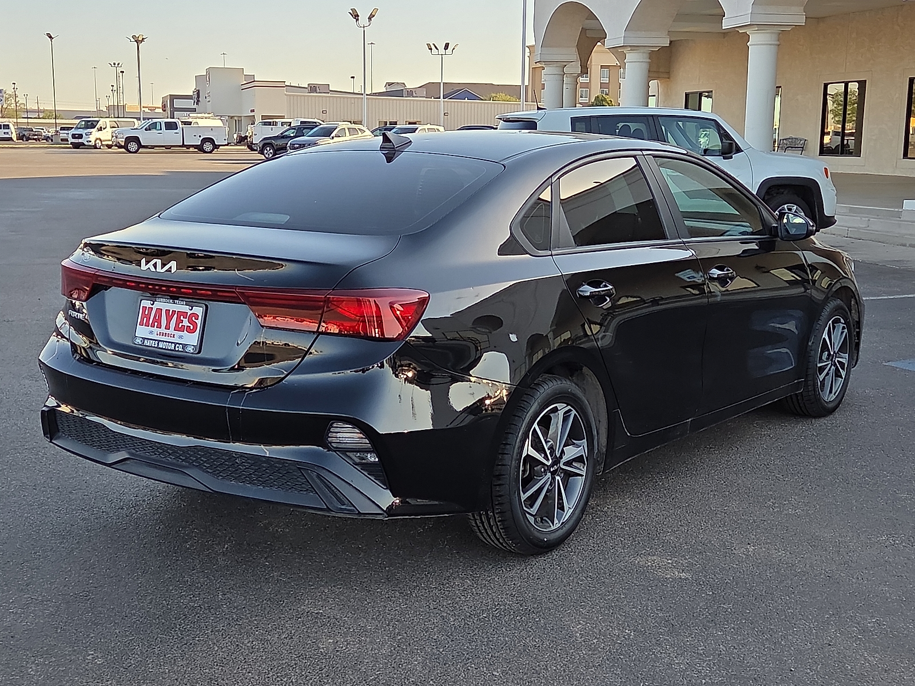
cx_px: 458
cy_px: 343
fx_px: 1242
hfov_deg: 40.4
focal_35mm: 47
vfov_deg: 30.9
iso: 25
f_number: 1.8
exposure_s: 1/714
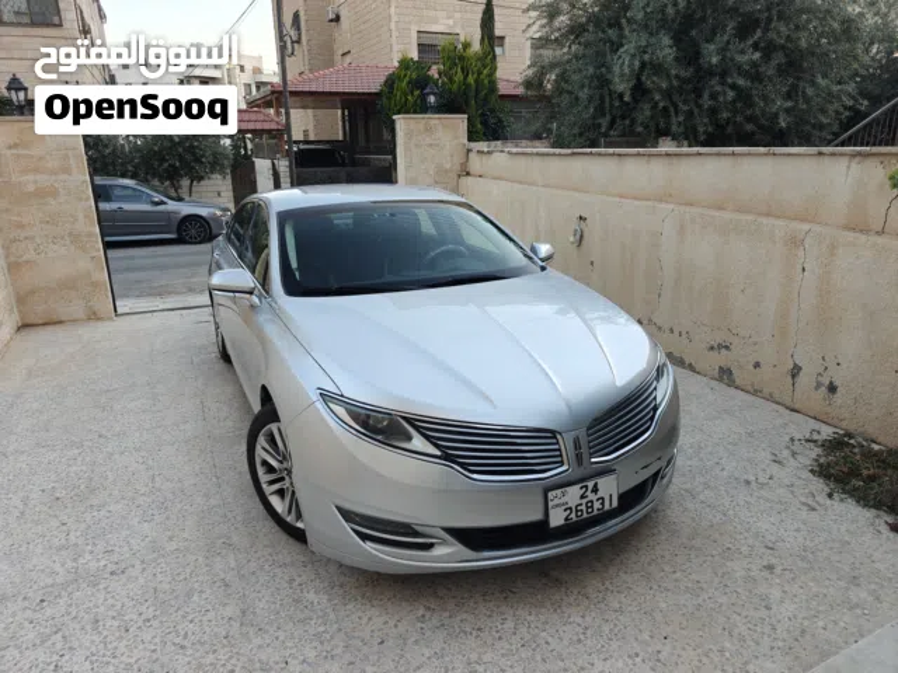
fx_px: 597
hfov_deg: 73.9
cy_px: 336
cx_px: 449
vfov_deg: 58.9
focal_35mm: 23
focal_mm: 6.06
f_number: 1.6
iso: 100
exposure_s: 1/100
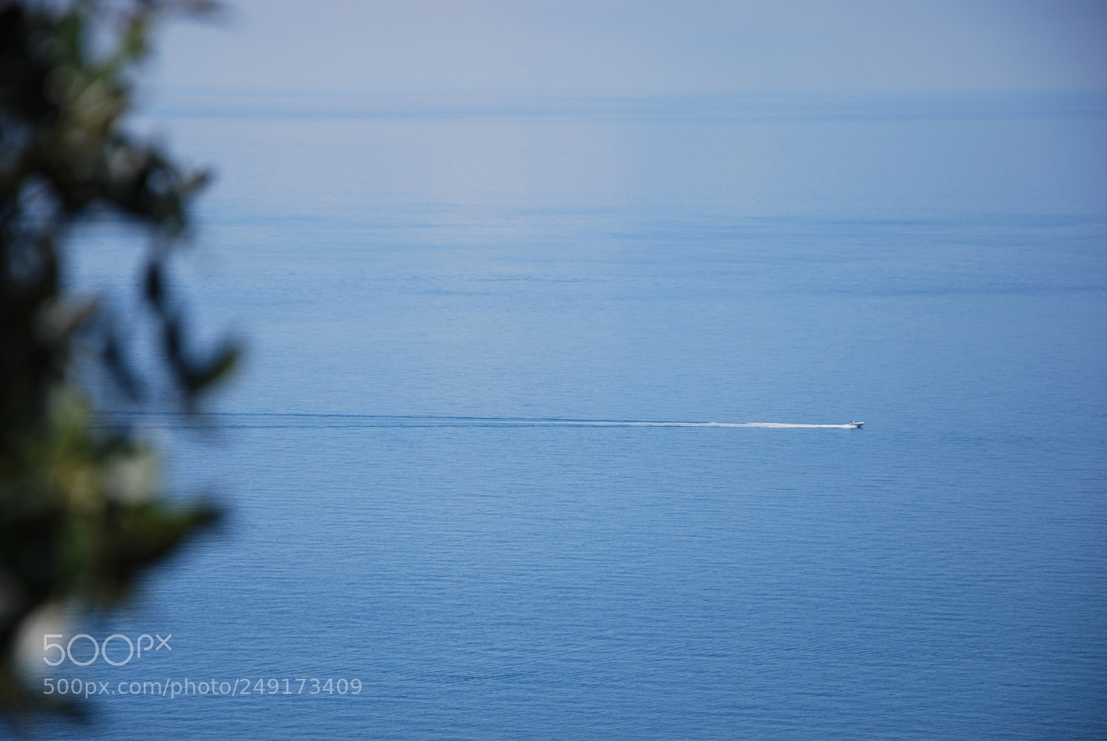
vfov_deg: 8.7
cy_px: 370
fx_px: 4849
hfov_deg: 13.0
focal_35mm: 158
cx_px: 554
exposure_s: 1/640
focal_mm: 105
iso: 100
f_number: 6.3
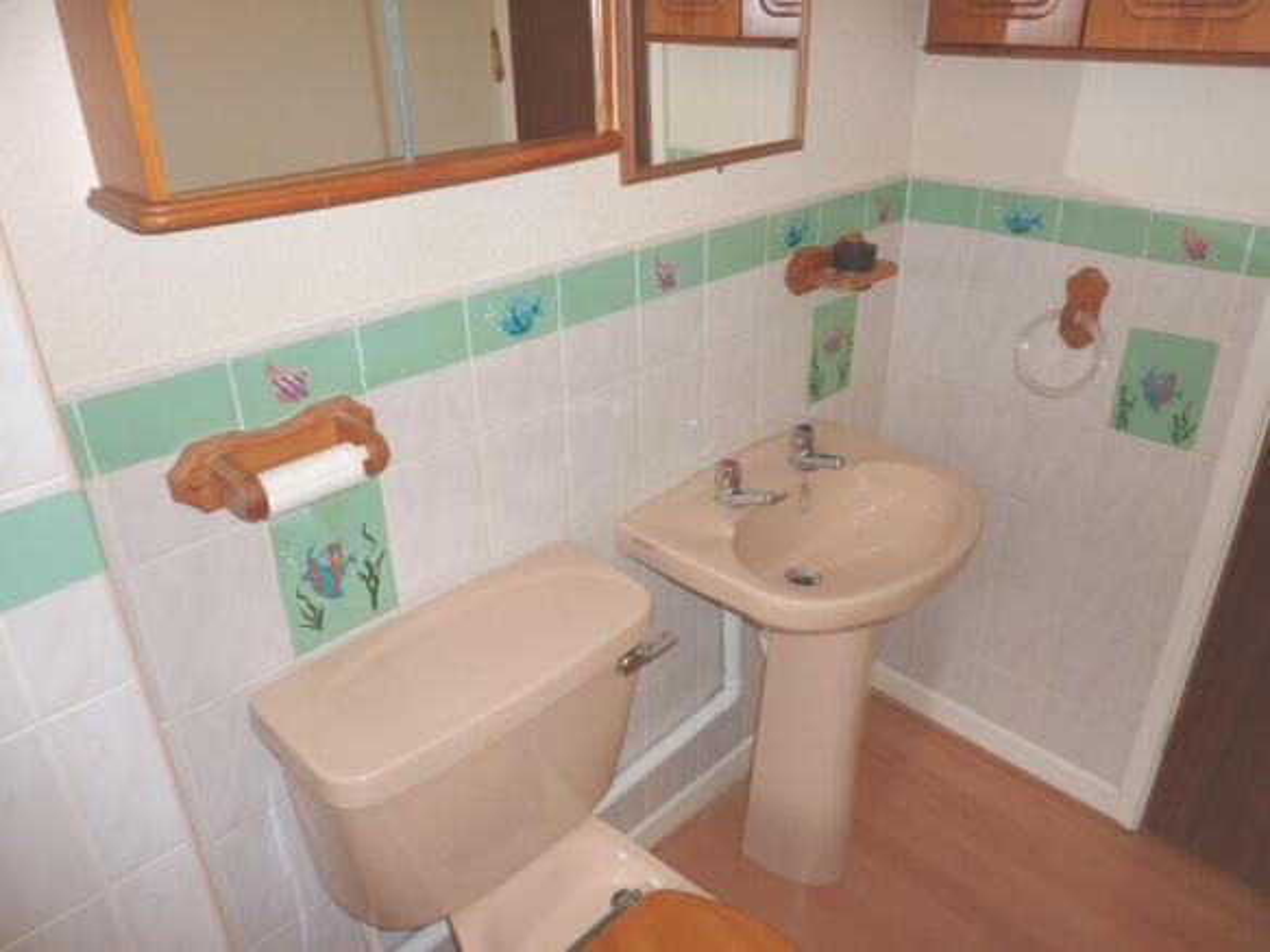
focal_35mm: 25
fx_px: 917
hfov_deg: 69.4
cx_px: 635
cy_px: 476
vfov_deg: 54.9
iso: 80
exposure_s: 1/30
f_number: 3.3
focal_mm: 4.1
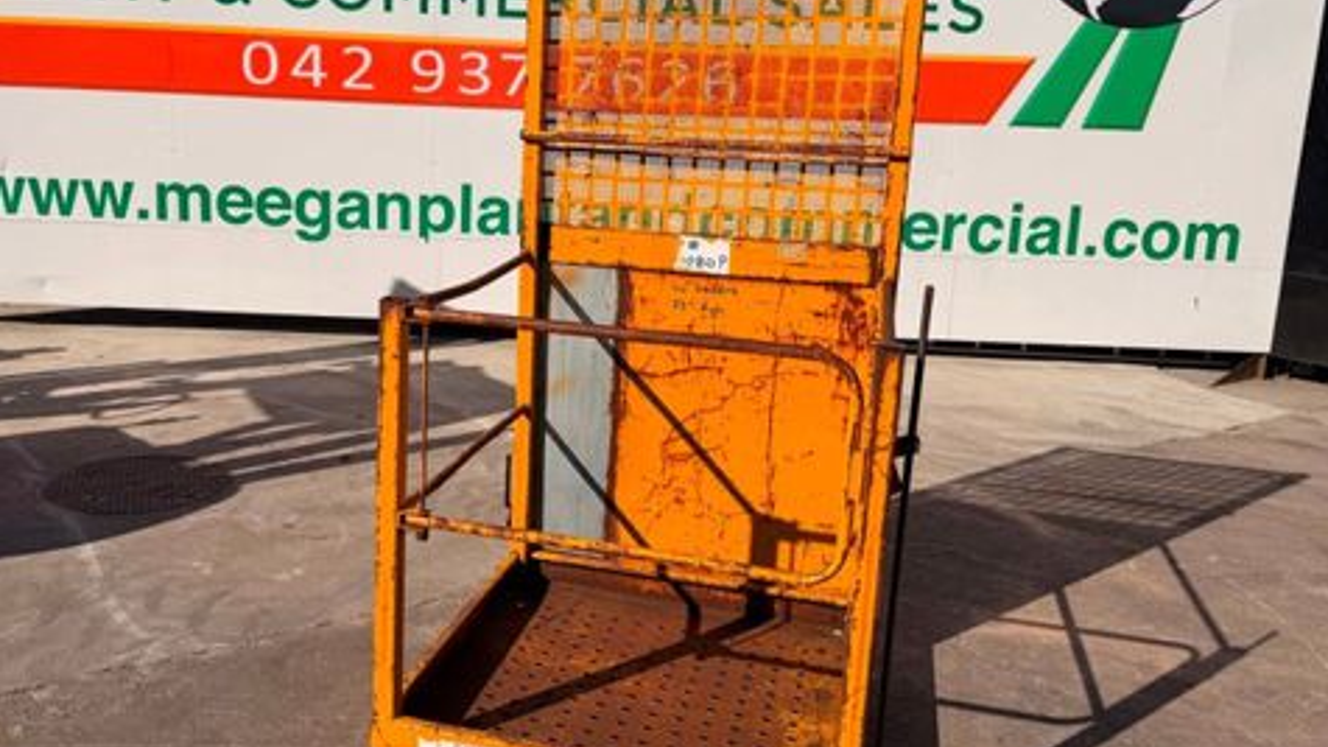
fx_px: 1162
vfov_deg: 35.5
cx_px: 562
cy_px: 316
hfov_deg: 59.2
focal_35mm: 33
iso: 80
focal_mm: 6.76
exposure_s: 1/11905
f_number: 1.78
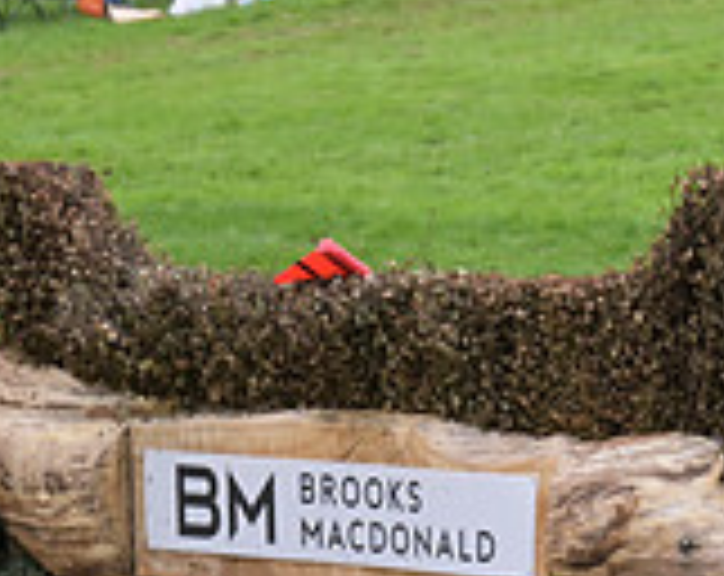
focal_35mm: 390
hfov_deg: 4.9
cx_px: 1291
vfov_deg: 4.0
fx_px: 8337
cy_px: 322
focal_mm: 115
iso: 1250
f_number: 5.6
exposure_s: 1/1250
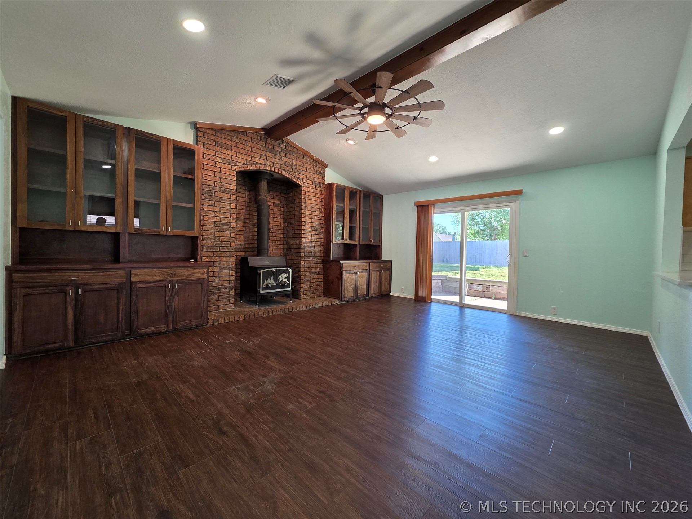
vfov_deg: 89.9
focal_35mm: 13
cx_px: 346
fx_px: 260
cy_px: 260
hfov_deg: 106.2
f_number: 1.9
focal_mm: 2.2
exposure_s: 1/60
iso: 160
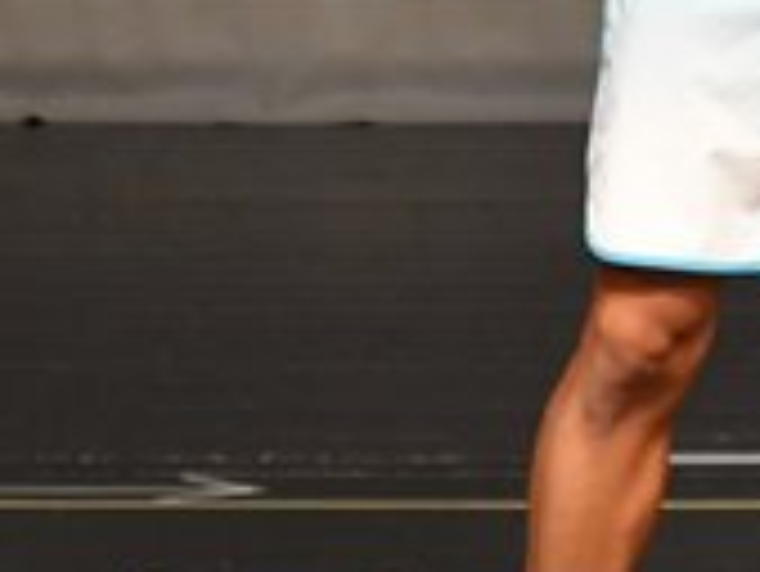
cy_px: -14
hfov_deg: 1.2
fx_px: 36384
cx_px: 1491
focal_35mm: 1656
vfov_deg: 0.9
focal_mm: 250
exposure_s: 1/400
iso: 2500
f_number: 5.6
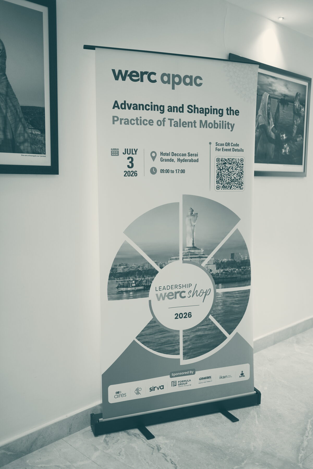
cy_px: 234
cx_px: 156
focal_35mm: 35
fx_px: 456
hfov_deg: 37.9
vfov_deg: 54.4
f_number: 1.8
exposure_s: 1/100
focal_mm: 35
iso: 1250
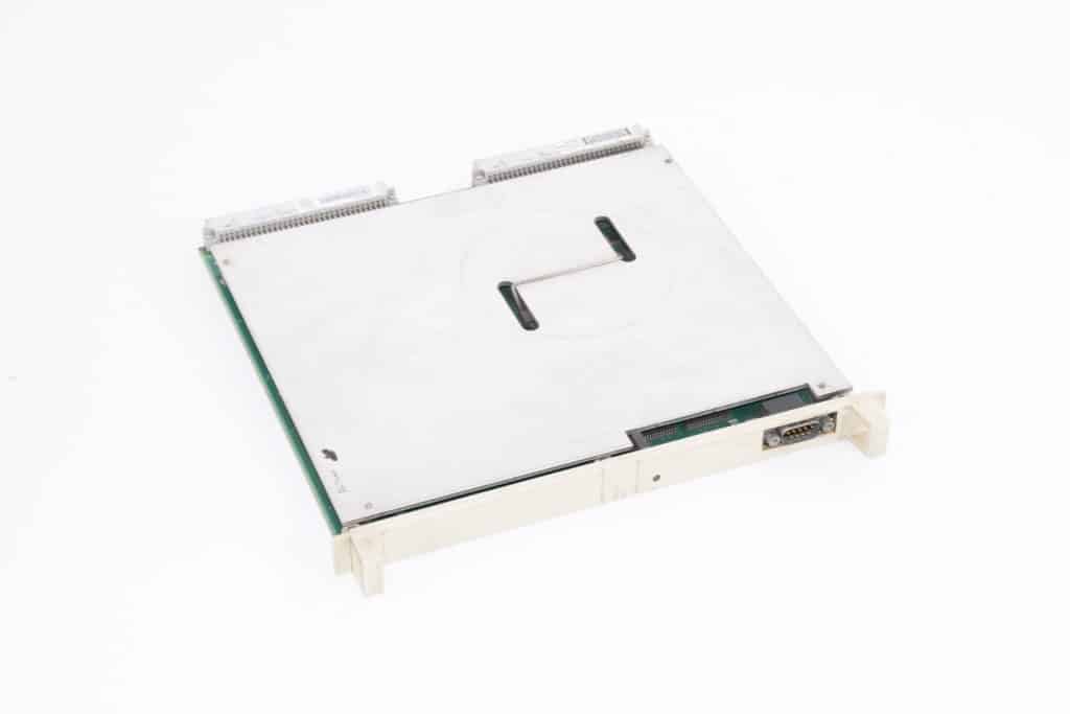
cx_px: 535
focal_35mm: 75
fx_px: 2229
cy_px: 357
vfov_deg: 18.2
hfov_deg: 27.0
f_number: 13
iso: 200
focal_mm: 50
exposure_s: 1/50
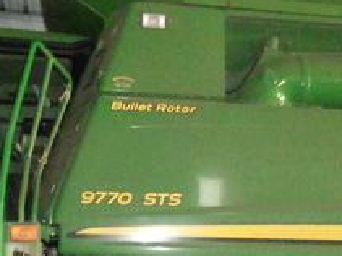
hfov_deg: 28.9
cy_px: 230
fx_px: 662
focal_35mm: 67
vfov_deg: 21.4
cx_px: 217
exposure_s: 1/25
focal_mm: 4.6
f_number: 3.2
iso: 1600
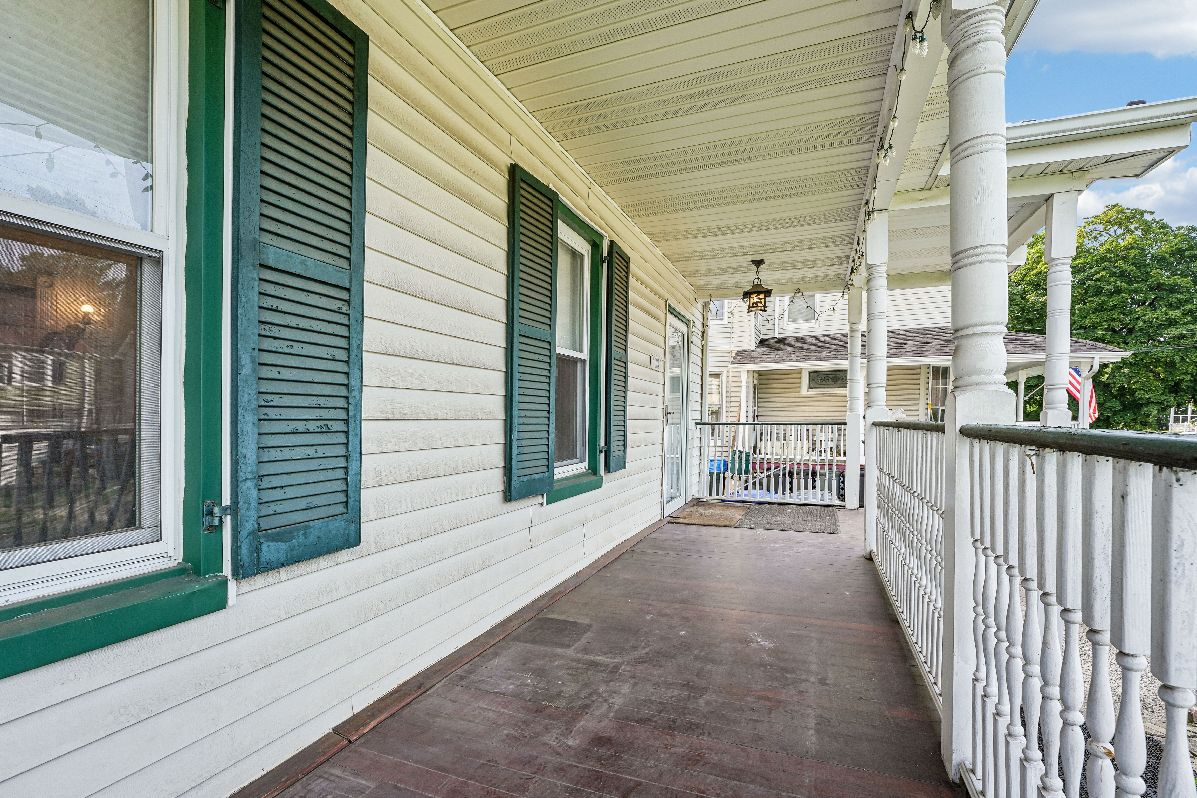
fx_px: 465
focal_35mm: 14
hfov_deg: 104.3
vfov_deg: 81.2
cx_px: 598
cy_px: 399
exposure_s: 1/60
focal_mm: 14
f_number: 10
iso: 160
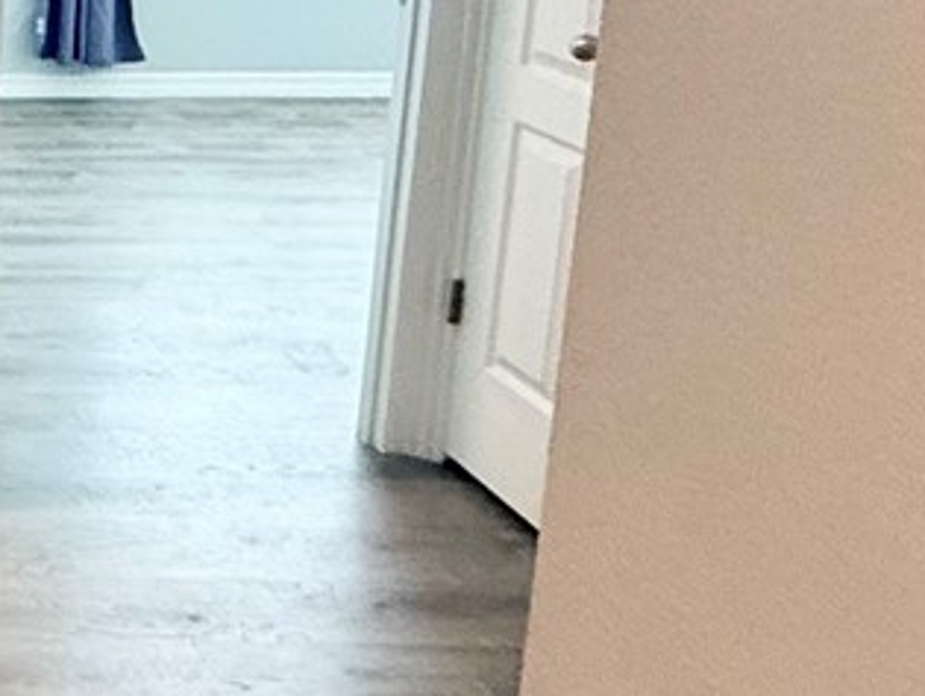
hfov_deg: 20.6
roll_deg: +1.9
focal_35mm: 71
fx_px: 1899
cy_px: 91
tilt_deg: -12.1
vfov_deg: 20.4
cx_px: -667
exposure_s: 1/120
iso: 400
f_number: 2.2
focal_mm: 2.22
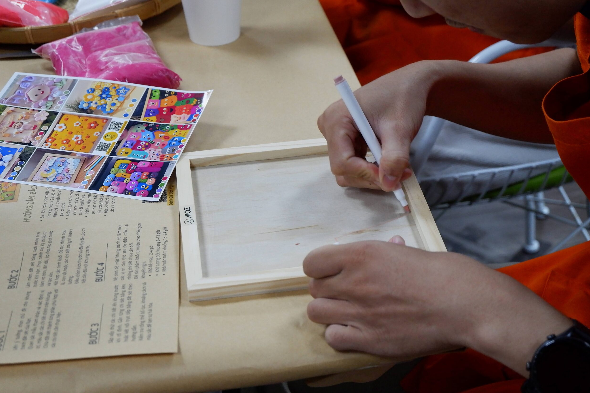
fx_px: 1098
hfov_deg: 30.1
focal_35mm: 67
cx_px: 298
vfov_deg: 20.3
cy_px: 199
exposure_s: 1/140
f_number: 5.6
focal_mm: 43.4
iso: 2500
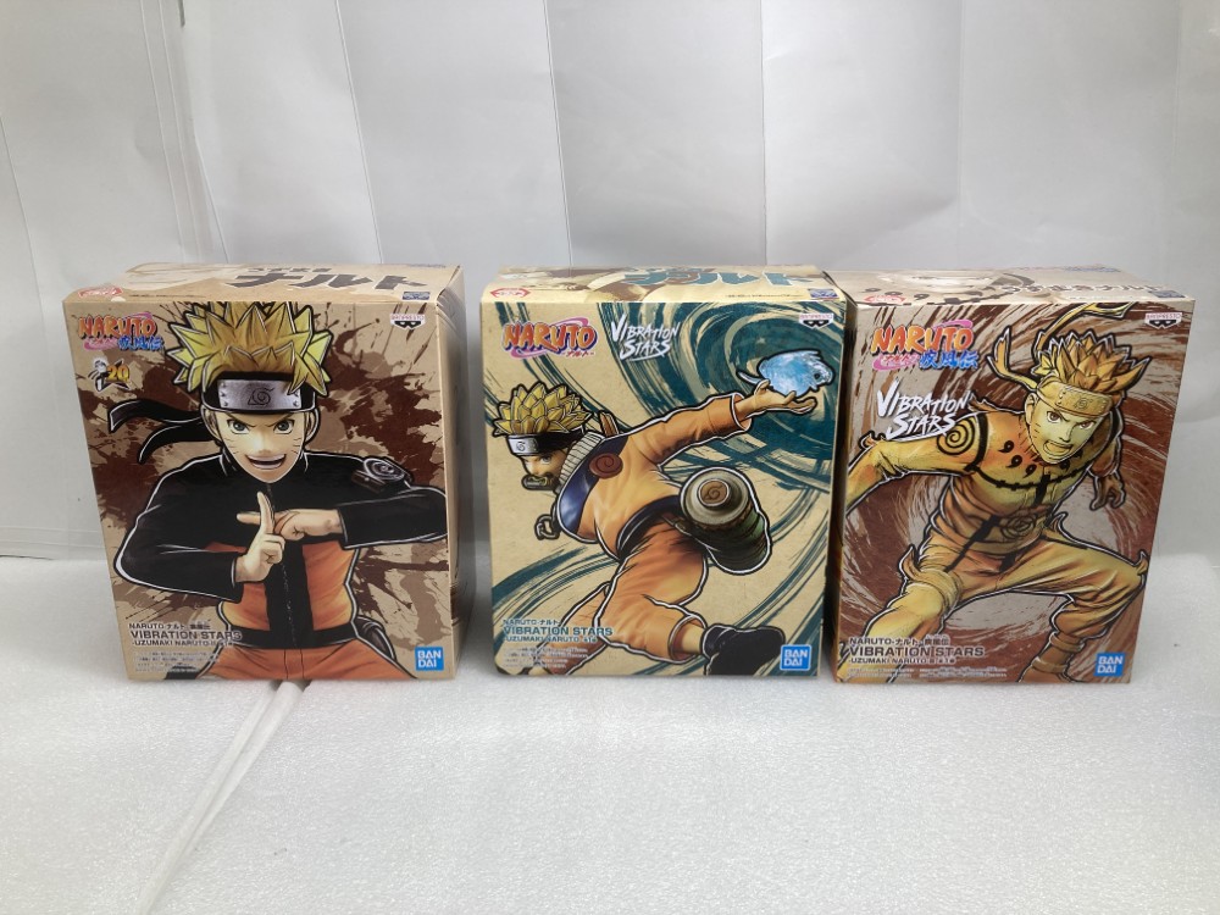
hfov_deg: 63.4
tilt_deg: -18.8
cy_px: 458
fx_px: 987
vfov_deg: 49.7
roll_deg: -0.1
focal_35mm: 28
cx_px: 610
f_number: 1.8
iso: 32
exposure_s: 1/100
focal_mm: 3.99
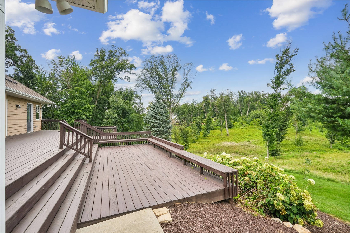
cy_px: 116
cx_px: 175
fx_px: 156
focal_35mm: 16
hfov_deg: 96.7
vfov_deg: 73.7
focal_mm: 16
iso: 400
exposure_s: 1/400
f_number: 10
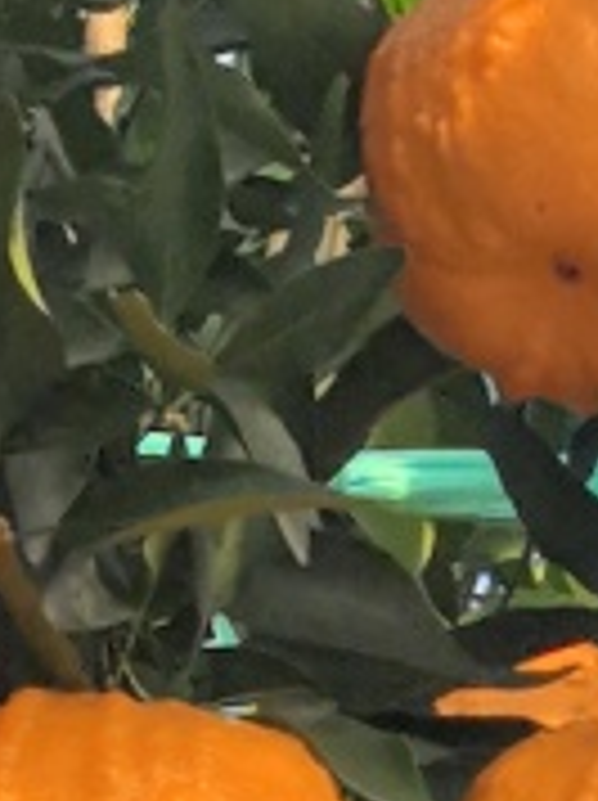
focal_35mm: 324
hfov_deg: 4.5
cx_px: 908
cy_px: 1708
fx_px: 7481
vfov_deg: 5.9
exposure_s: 1/610
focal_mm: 6.98
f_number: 2
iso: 50
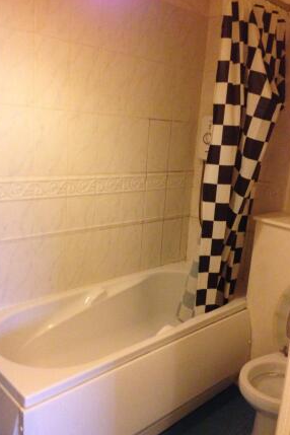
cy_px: 219
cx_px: 136
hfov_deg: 37.8
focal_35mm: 35
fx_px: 423
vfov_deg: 54.4
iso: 640
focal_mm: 4.12
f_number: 2.4
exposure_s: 1/15
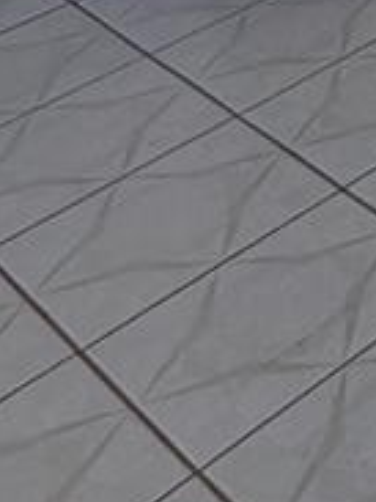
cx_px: 1142
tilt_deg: -8.7
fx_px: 1334
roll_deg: +3.4
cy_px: -584
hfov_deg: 10.7
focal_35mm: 92
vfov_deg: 15.5
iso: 64
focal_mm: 2.22
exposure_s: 1/502
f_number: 2.2
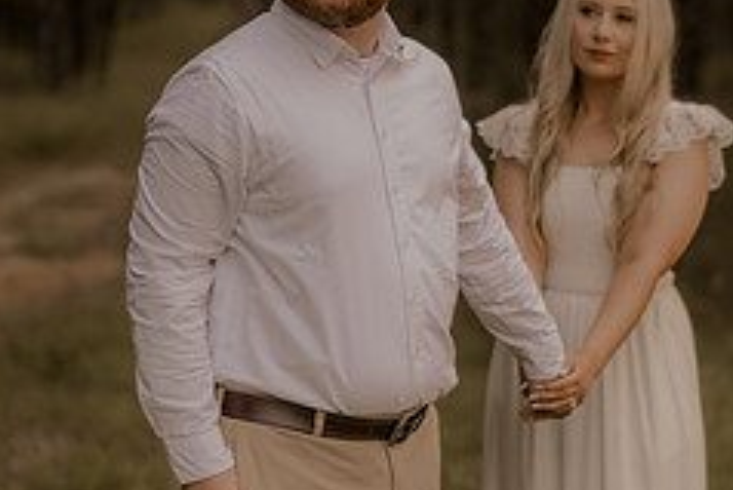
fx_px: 2587
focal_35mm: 127
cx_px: 517
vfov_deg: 10.8
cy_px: 368
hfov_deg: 16.1
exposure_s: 1/320
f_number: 2.2
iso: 200
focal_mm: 50
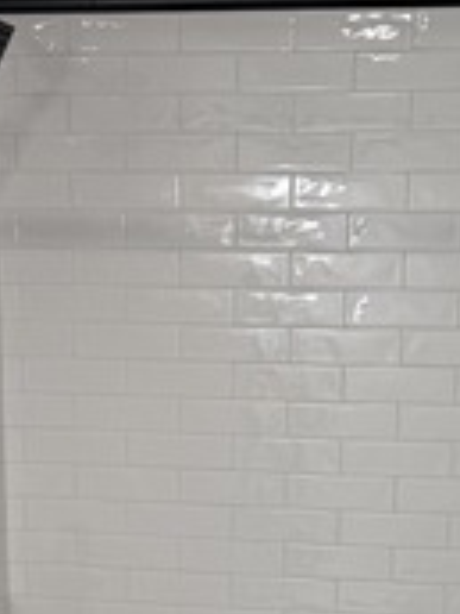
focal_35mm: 93
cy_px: 776
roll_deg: -2.7
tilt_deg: -15.6
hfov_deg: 15.9
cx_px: 278
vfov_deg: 19.6
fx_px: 1648
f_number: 1.78
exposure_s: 1/120
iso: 64
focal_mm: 6.76
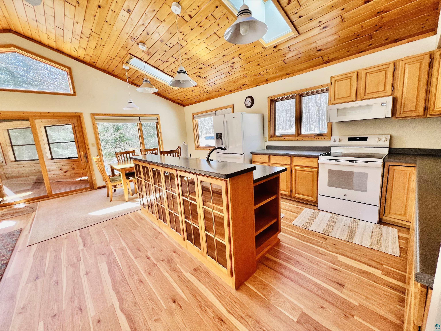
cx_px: 220
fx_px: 166
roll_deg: +3.5
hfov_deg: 106.2
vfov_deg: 89.9
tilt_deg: -10.8
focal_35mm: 13
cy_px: 166
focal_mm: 1.57
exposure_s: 1/99
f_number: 1.8
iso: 80
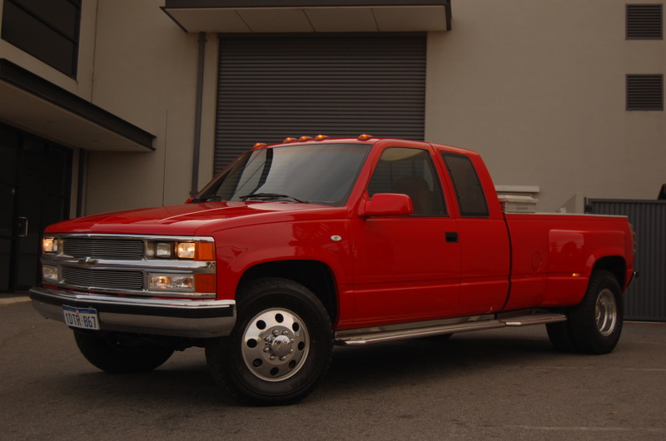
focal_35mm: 48
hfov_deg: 41.2
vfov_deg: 28.0
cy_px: 220
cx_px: 333
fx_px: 886
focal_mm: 32
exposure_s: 1/640
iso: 200
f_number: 4.5
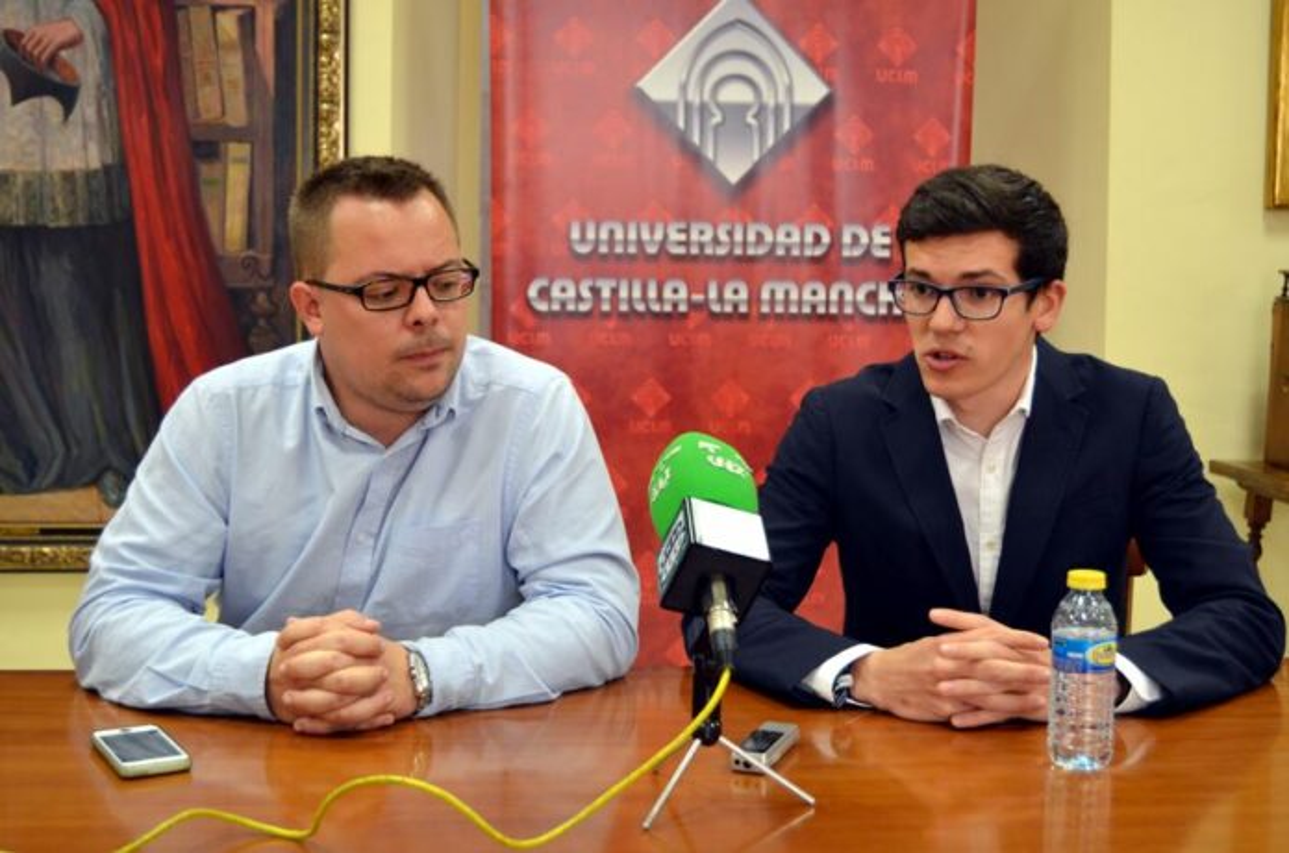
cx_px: 644
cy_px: 426
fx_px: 1608
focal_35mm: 45
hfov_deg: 43.7
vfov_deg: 29.7
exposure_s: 1/60
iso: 800
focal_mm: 30
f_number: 4.5
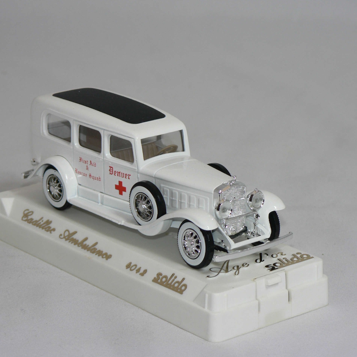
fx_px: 1552
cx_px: 166
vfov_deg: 13.1
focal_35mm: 133
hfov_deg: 13.1
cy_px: 180
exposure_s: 1/60
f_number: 3.2
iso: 80
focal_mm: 18.6
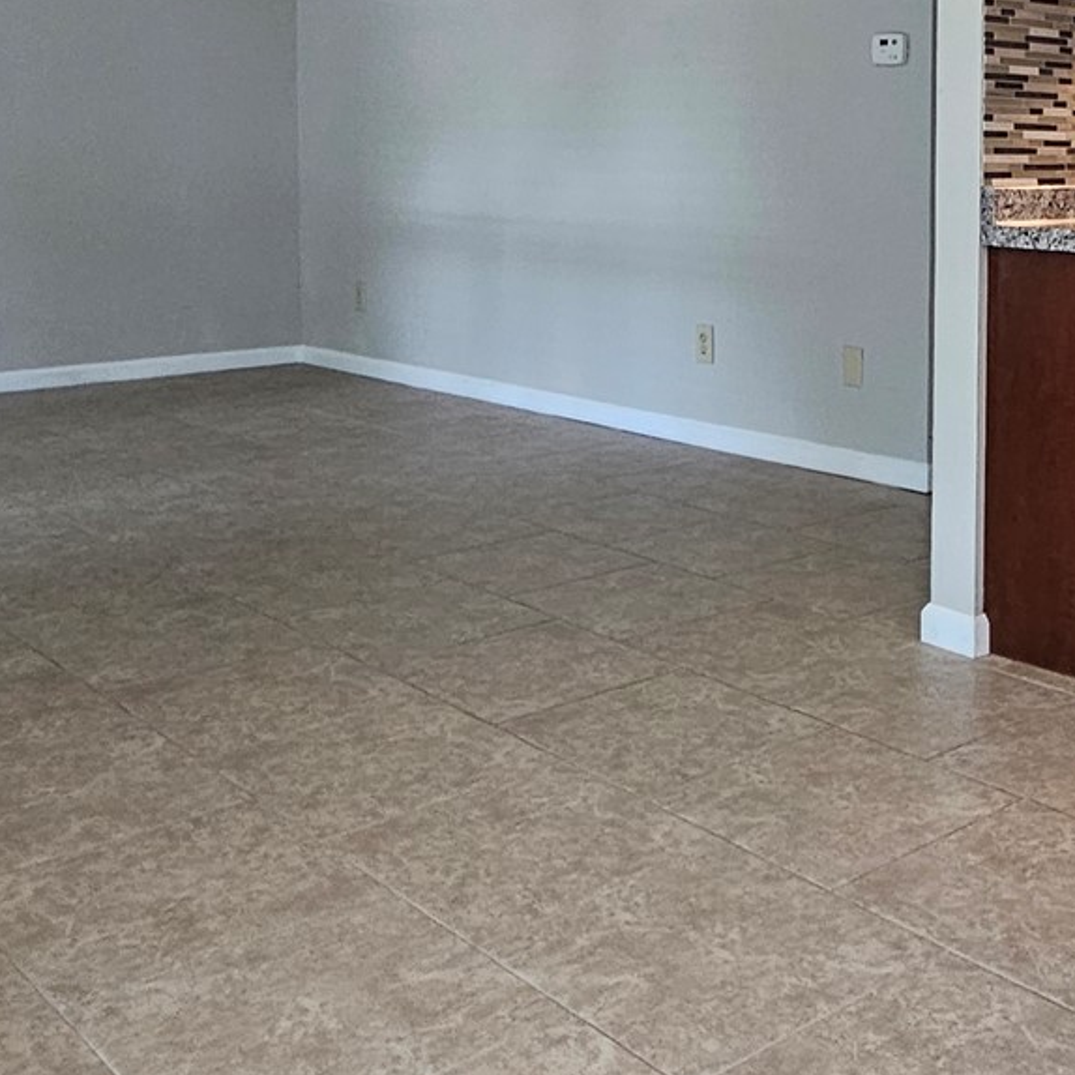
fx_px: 1441
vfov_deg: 39.4
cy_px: 227
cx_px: 891
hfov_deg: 39.0
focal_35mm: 41
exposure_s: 1/60
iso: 250
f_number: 2.2
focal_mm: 2.2
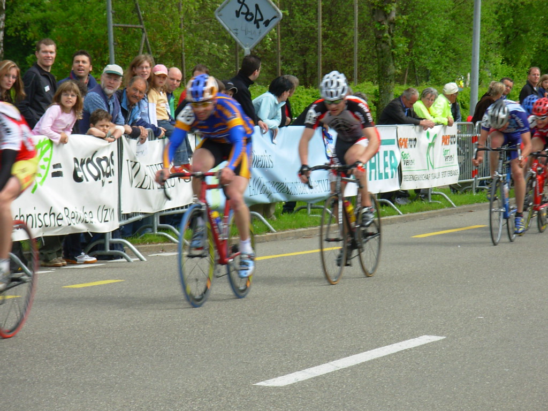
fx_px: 3008
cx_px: 274
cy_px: 206
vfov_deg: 7.8
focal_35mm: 190
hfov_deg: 10.4
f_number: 5
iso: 50
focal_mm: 31.4
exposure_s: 1/203
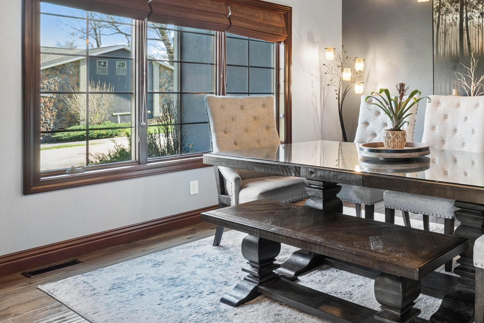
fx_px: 430
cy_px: 92
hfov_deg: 52.4
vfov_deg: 40.3
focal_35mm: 32
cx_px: 427
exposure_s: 1/8
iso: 800
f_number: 10
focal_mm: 18
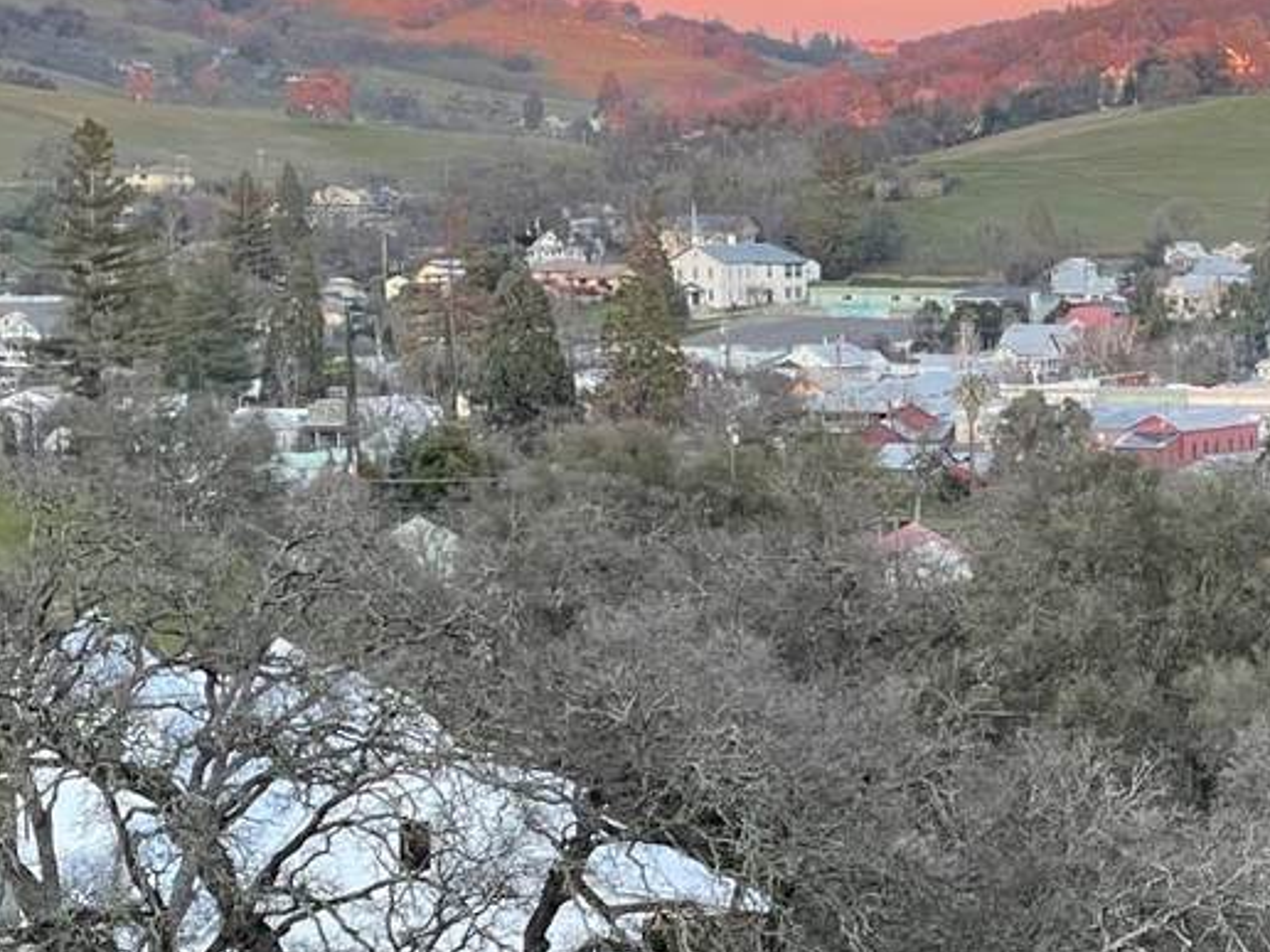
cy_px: 649
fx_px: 4733
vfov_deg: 11.5
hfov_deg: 15.0
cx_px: 1295
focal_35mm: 129
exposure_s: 1/121
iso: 125
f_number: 2
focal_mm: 6
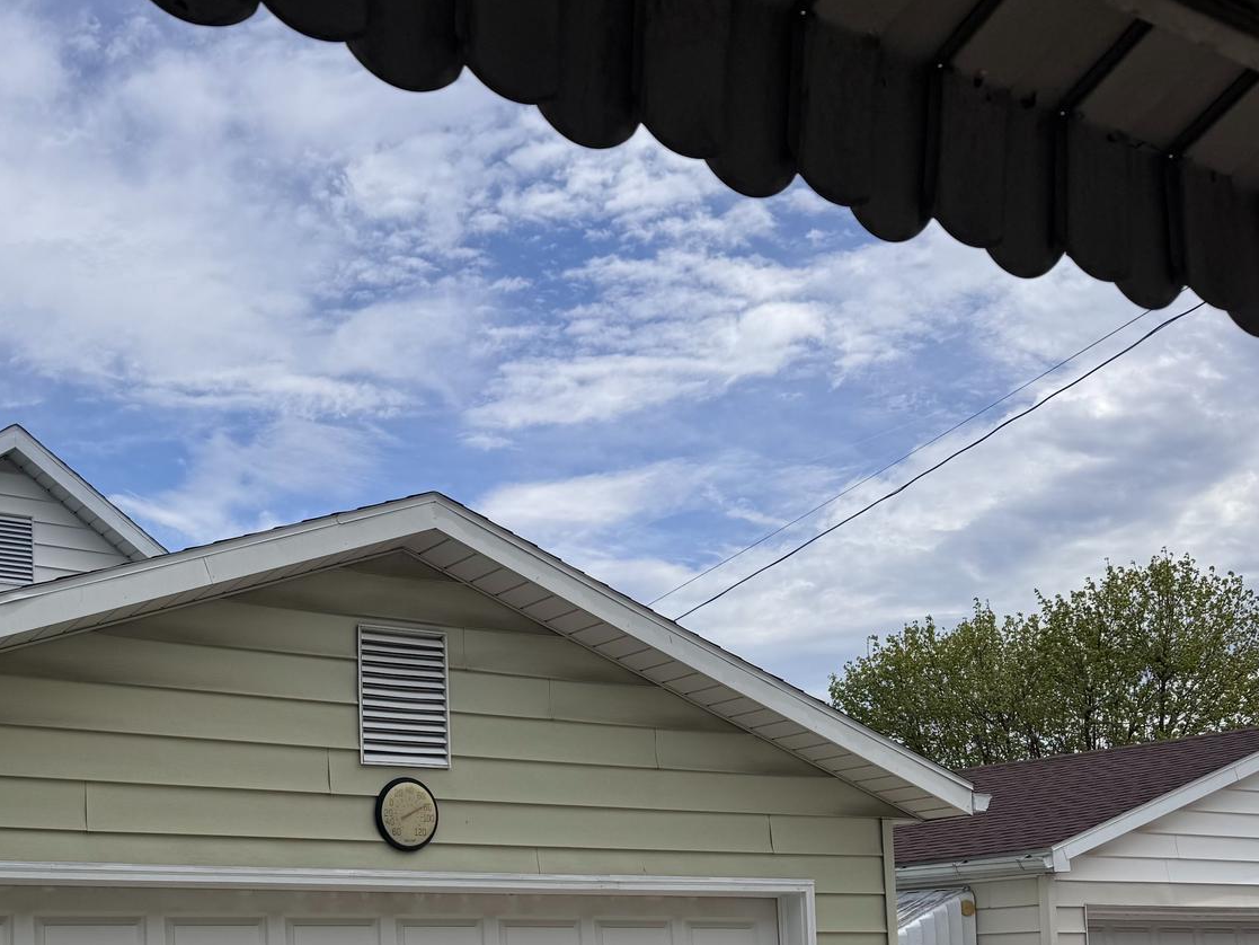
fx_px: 1600
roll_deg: +0.3
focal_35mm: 44
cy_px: 825
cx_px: 303
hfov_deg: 41.6
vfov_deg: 31.5
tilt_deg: +4.2
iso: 80
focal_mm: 6.76
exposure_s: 1/12346
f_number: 1.78
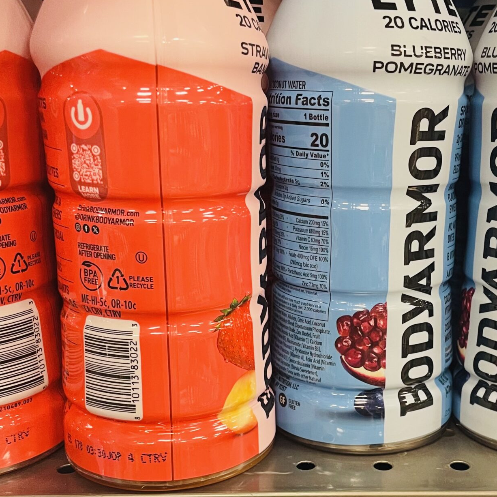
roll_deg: -0.7
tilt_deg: -18.3
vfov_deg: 35.1
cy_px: 327
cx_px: 348
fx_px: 780
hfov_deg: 34.9
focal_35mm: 48
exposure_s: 1/60
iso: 160
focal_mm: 4.2
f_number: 1.6
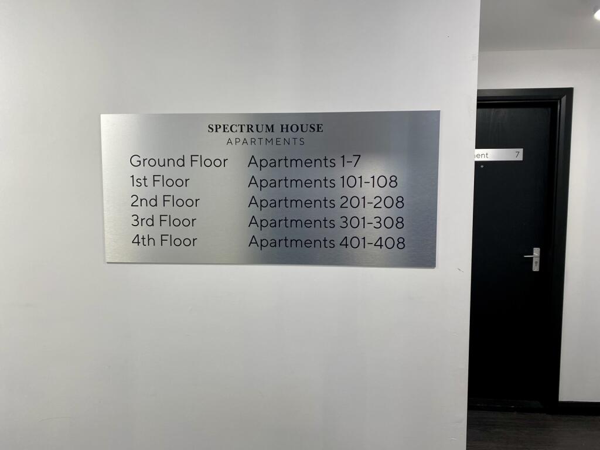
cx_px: 300
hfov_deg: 67.3
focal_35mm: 26
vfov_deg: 53.1
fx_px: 451
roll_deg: -0.2
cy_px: 225
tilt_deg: -6.0
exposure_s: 1/100
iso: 100
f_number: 1.8
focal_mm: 4.25
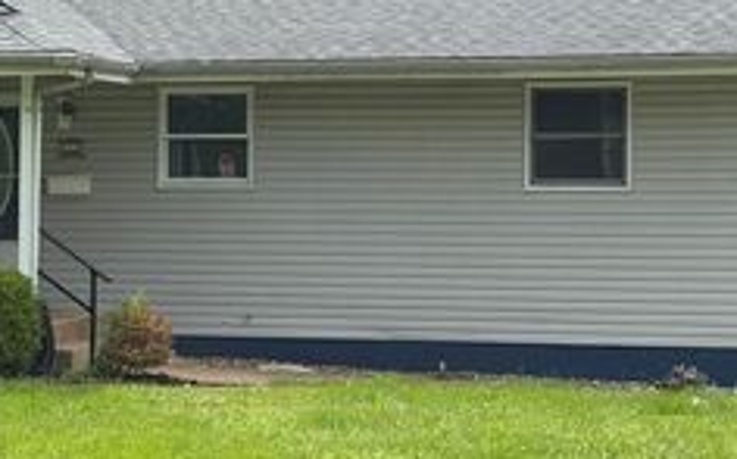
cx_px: 153
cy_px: 211
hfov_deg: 19.1
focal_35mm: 108
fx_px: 2167
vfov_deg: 12.1
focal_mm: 6.76
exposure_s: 1/2331
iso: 64
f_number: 1.78
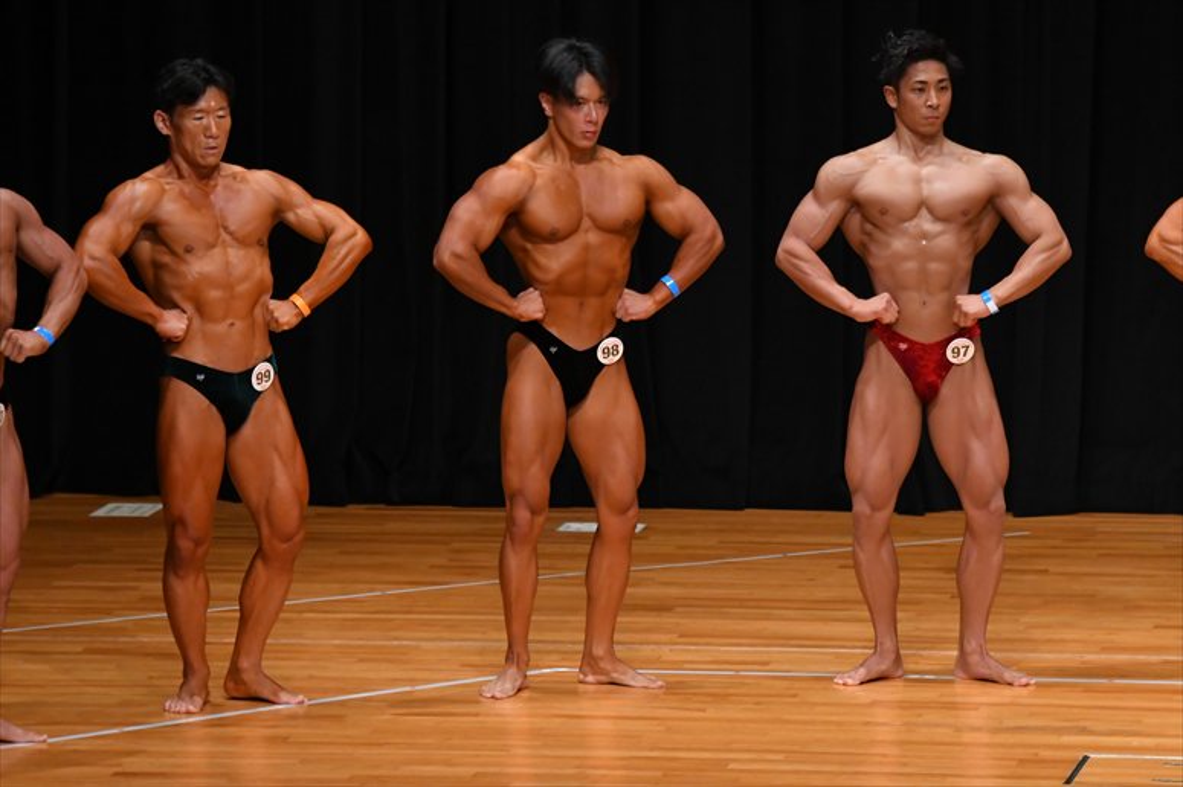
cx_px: 592
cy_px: 394
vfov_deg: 5.1
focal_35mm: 270
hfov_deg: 7.6
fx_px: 8868
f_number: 5.6
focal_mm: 180
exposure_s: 1/400
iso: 3200
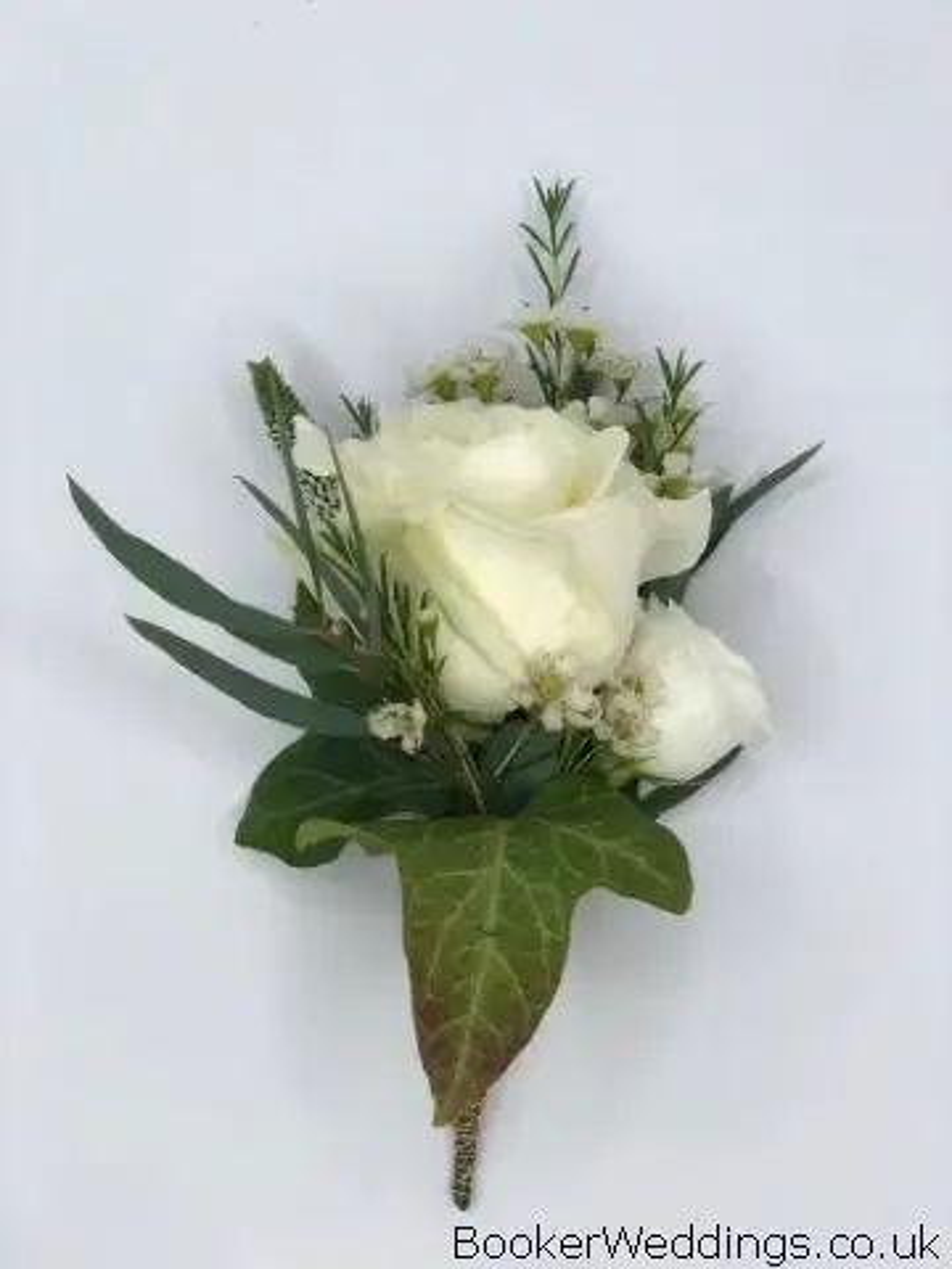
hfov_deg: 28.0
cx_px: 476
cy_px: 634
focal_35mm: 52
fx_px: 1907
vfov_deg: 36.8
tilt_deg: -78.0
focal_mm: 6
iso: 16
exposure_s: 1/175
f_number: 2.4
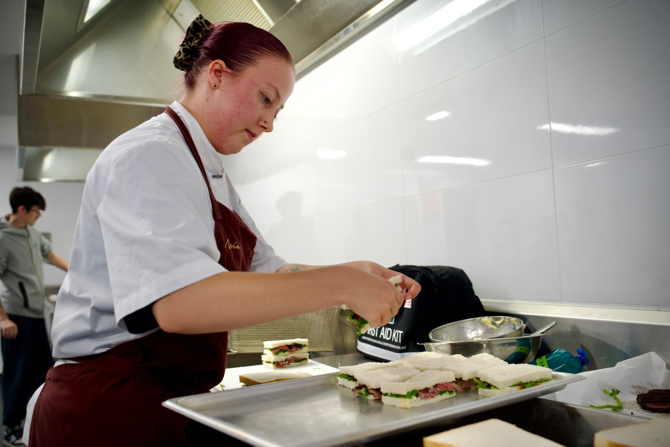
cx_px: 335
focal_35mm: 33
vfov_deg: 40.0
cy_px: 224
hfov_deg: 57.2
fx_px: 614
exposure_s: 1/160
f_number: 4
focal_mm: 33
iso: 800
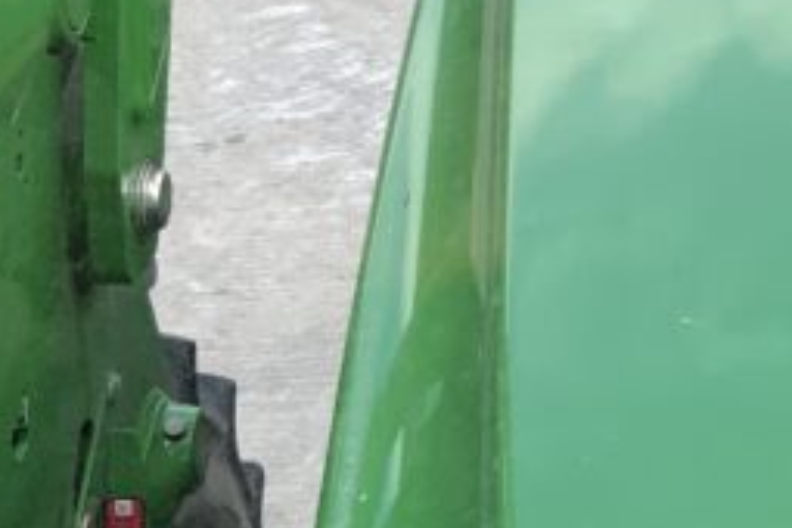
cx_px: 1065
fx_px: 2662
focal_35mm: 121
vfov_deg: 11.2
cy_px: -40
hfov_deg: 15.9
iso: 16
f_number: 1.8
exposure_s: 1/412
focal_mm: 3
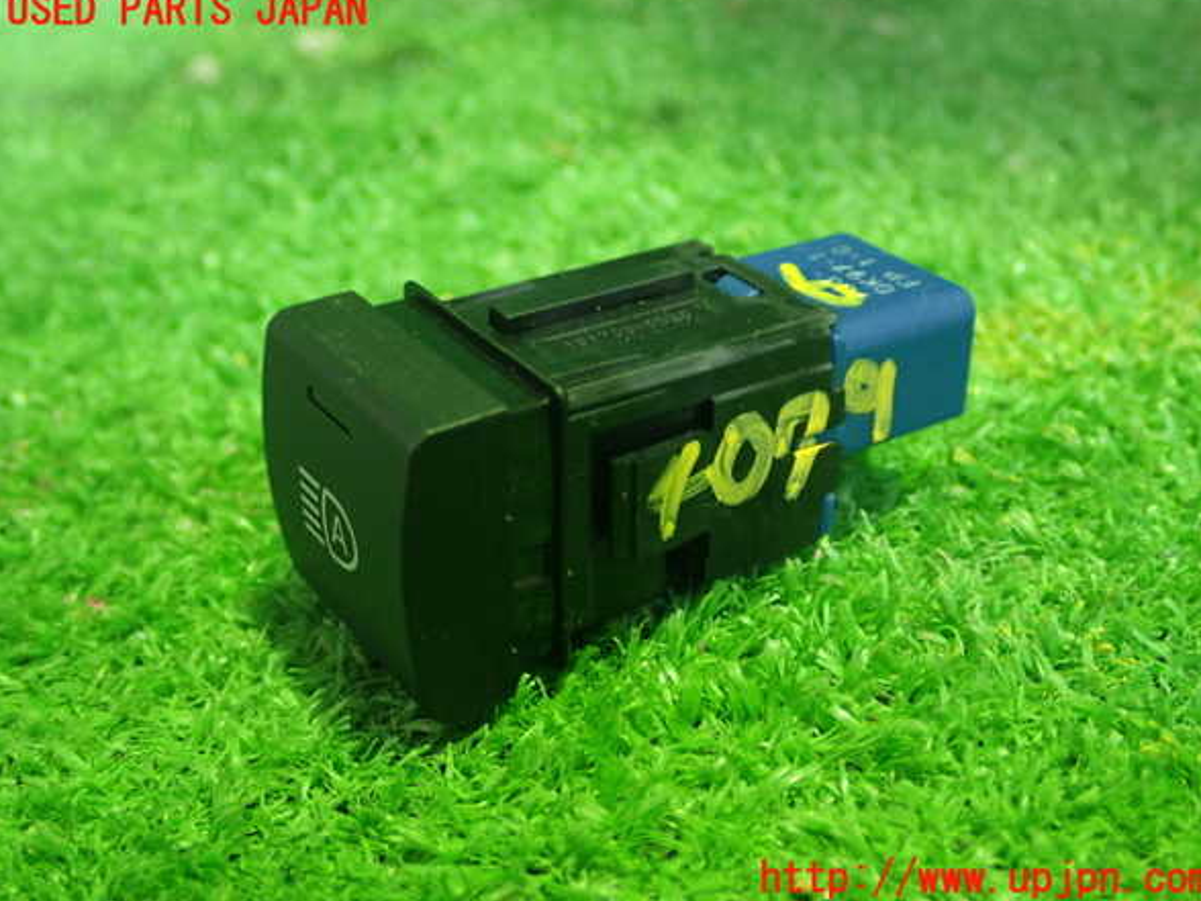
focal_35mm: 48
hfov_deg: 39.7
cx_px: 609
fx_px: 1665
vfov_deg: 30.3
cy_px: 445
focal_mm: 8.4
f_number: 3.1
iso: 800
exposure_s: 1/13
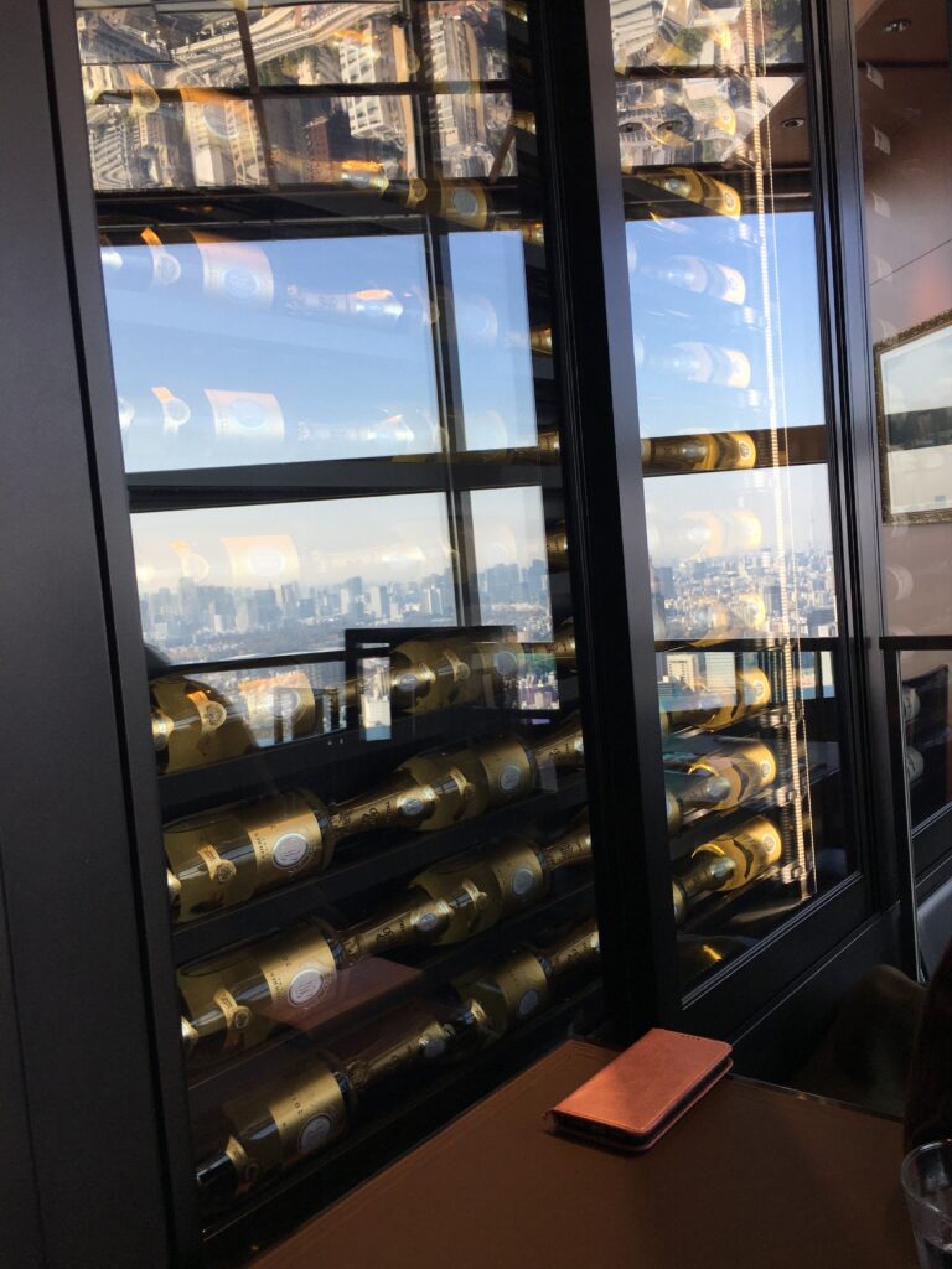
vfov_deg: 61.7
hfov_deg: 48.2
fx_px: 1063
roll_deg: +5.4
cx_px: 476
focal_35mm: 29
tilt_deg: -5.5
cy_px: 634
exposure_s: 1/316
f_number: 2.2
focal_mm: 4.15
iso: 25
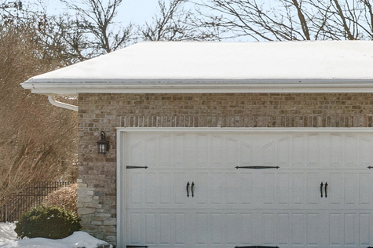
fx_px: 1097
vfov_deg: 12.8
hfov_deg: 17.1
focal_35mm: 106
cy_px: 35
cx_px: 585
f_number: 8
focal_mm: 31
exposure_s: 1/1250
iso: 400
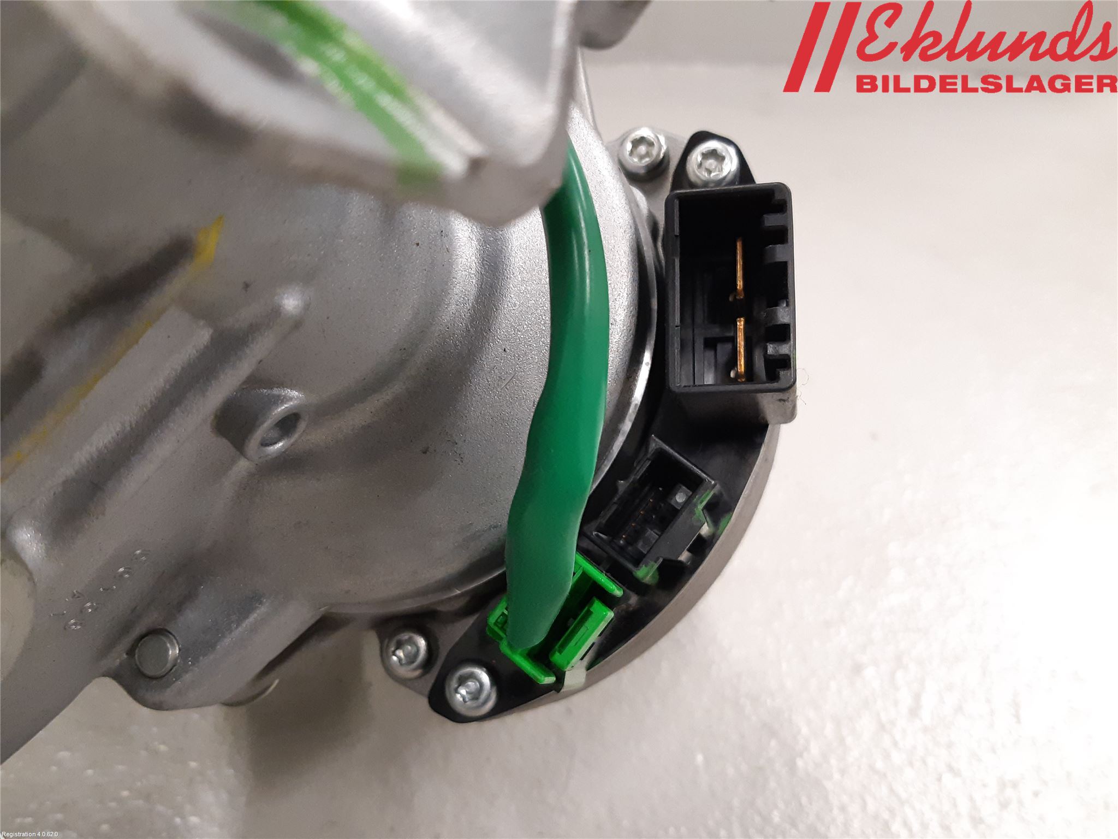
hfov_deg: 67.3
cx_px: 559
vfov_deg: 53.1
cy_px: 420
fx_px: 840
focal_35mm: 26
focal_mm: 3.93
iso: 250
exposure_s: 1/50
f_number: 1.7
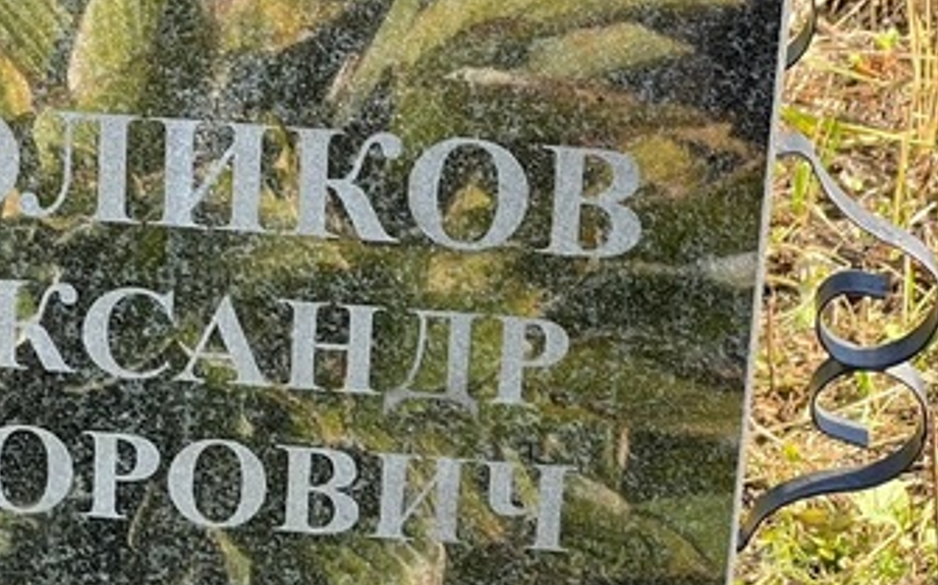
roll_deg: -0.4
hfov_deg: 10.7
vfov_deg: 6.7
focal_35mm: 195
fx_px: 4982
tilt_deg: -32.6
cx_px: 92
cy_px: 358
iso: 50
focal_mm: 9
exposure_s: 1/121
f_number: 2.8
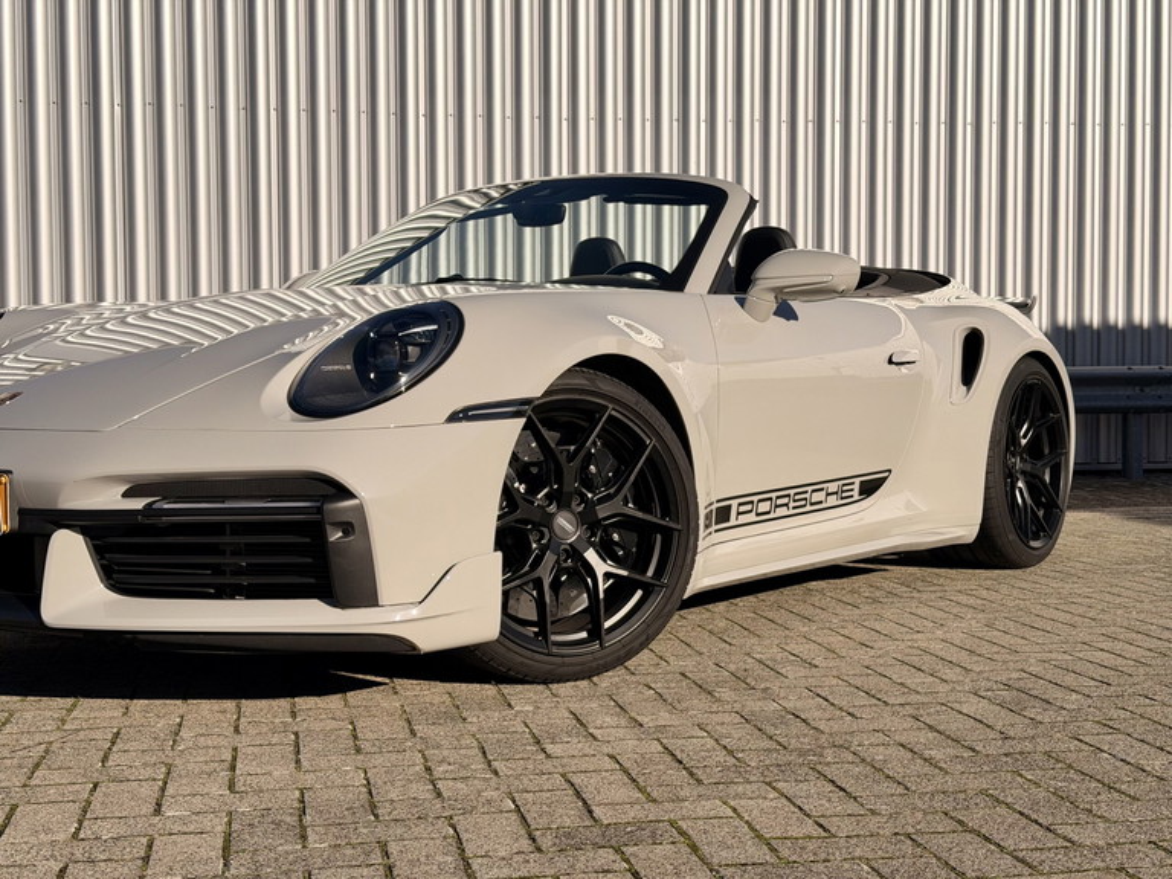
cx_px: 586
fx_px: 1625
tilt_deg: -1.3
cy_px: 440
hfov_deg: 39.7
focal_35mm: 48
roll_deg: +0.9
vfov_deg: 30.3
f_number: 1.78
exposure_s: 1/11364
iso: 80
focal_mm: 6.76
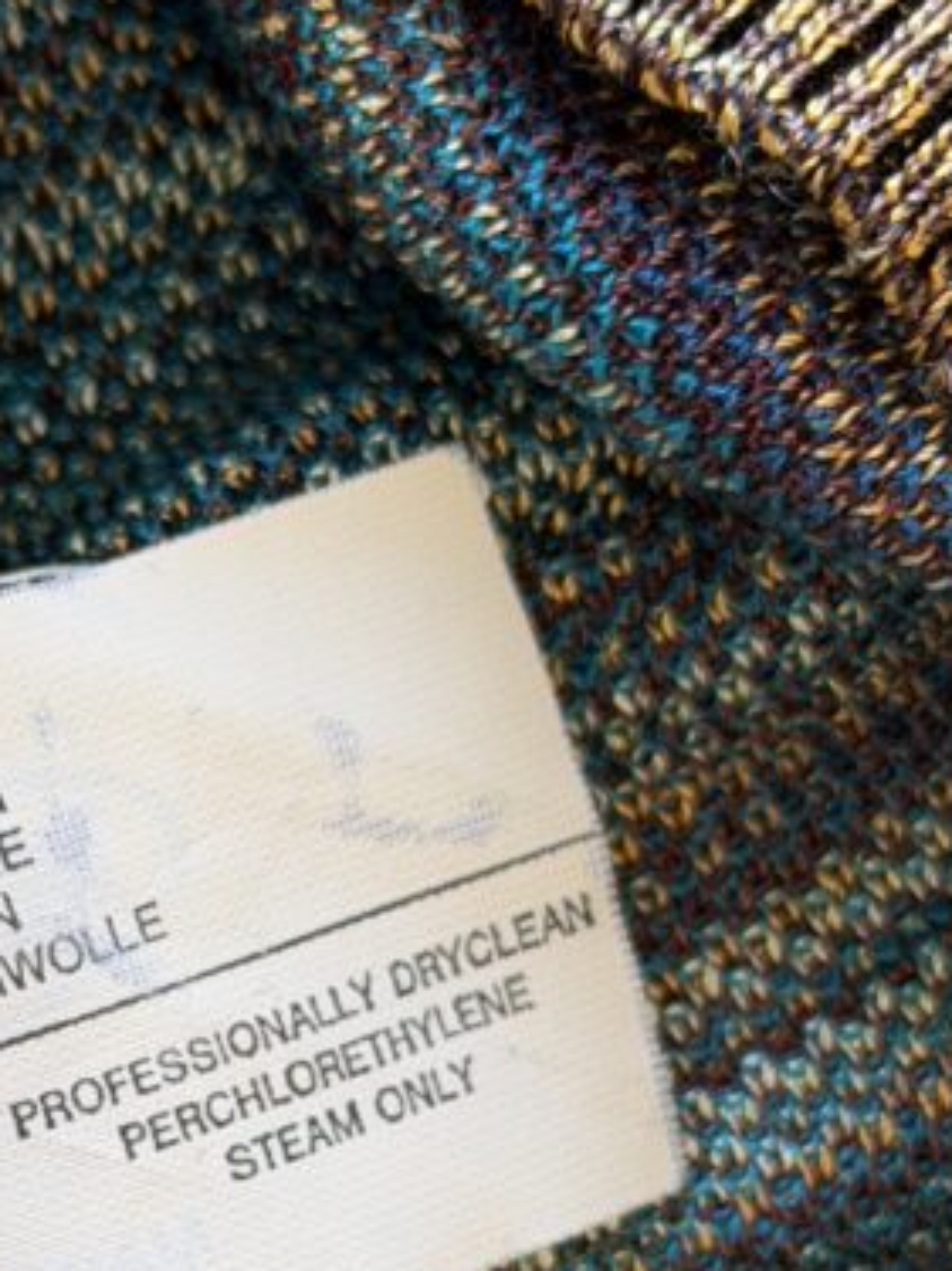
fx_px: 4806
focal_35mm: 131
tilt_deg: -83.2
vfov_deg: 14.9
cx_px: -37
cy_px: 1091
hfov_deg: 11.2
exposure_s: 1/107
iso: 100
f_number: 1.78
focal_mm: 6.76
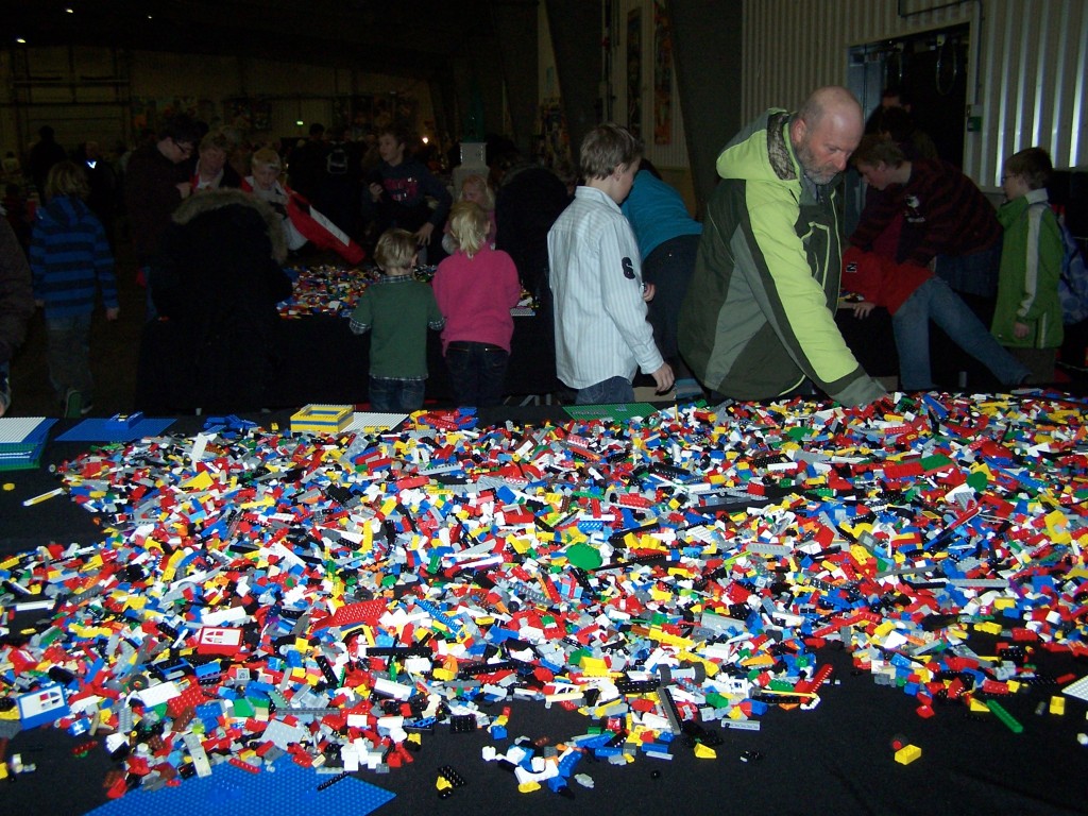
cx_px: 544
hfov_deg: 49.0
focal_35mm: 38
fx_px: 1194
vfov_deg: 37.7
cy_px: 408
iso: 140
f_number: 2.8
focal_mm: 6.3
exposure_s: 1/60
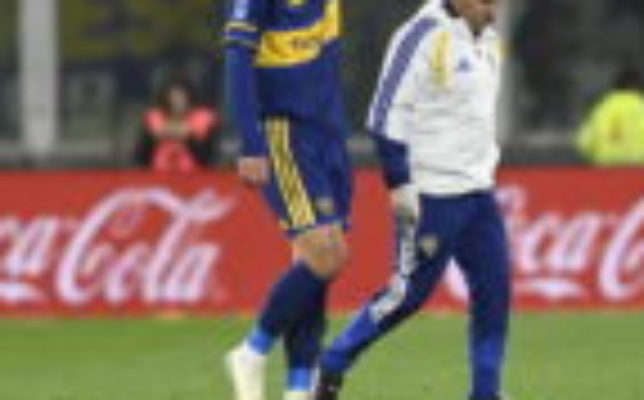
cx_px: 432
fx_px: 15795
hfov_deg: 2.3
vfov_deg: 1.5
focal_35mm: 901
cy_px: 193
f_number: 2.8
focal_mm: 300
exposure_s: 1/3200
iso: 4500
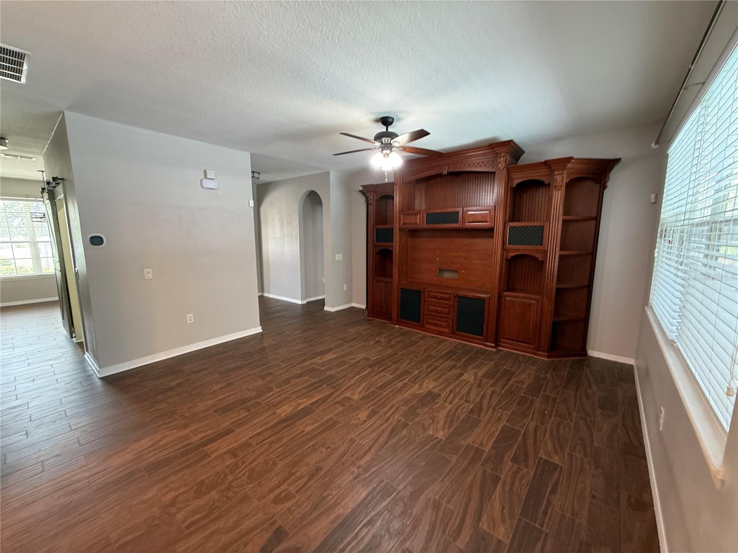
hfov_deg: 102.1
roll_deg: +0.8
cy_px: 276
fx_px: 298
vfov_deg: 85.7
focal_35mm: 14
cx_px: 369
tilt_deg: -6.3
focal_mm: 2.22
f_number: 2.2
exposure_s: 1/30
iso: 250
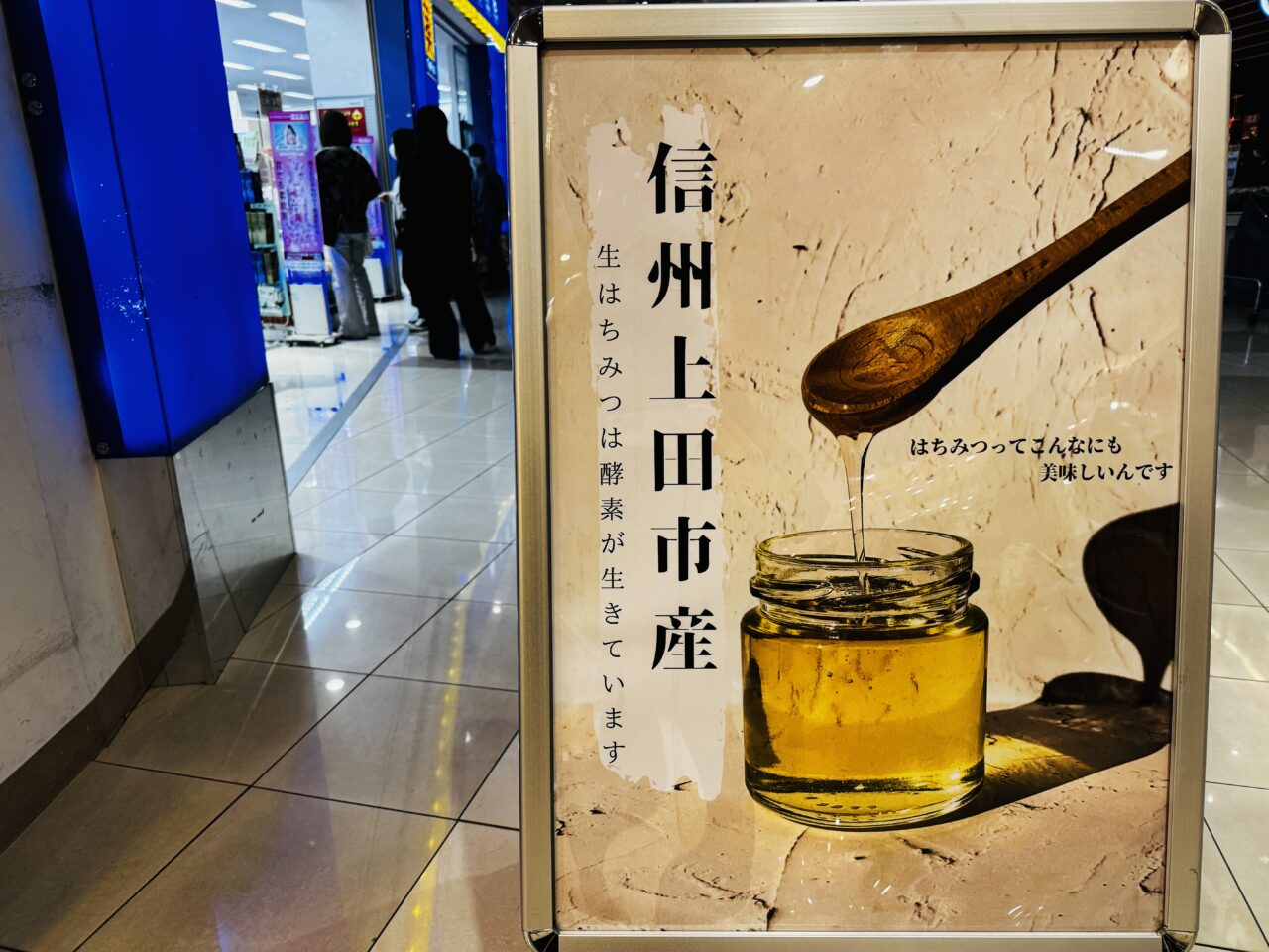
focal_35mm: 24
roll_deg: +1.6
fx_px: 880
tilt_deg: -17.7
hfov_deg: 71.6
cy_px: 476
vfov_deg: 56.8
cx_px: 634
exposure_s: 1/100
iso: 125
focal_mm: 6.76
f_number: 1.78
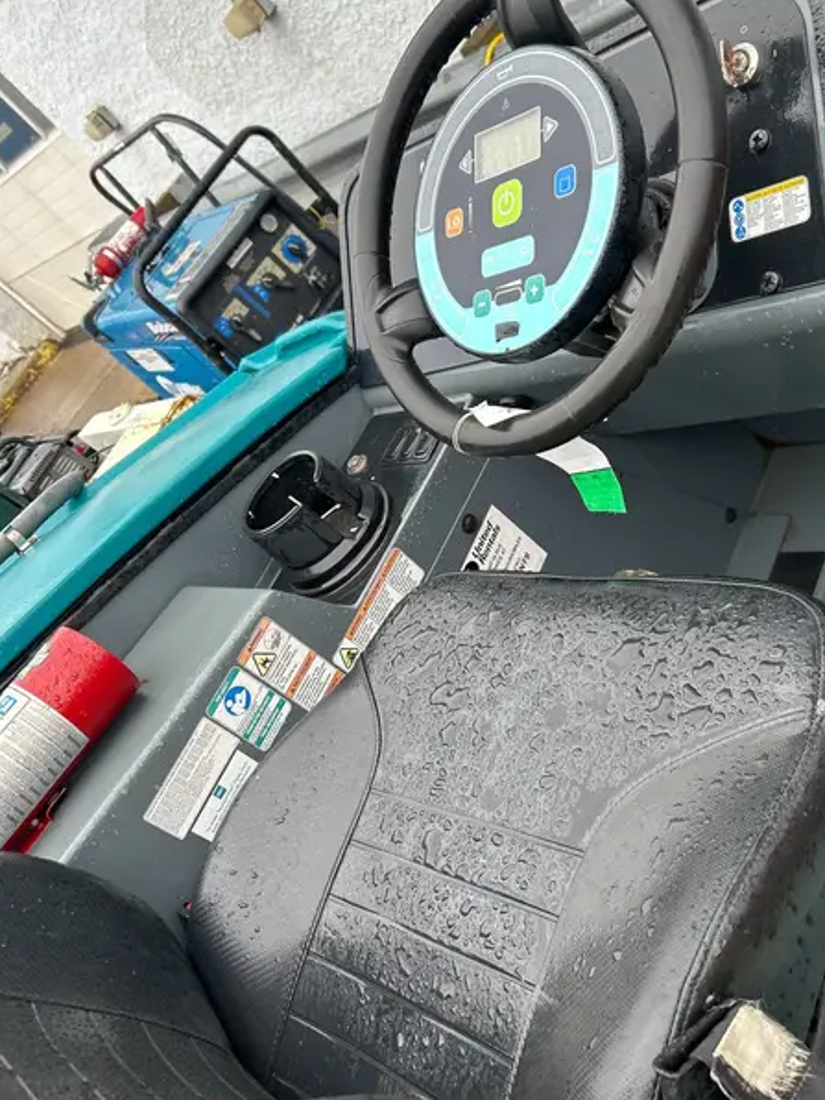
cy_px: 544
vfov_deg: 56.8
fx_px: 1017
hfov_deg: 44.0
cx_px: 484
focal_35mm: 32
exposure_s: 1/232
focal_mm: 5.7
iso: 40
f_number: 1.5
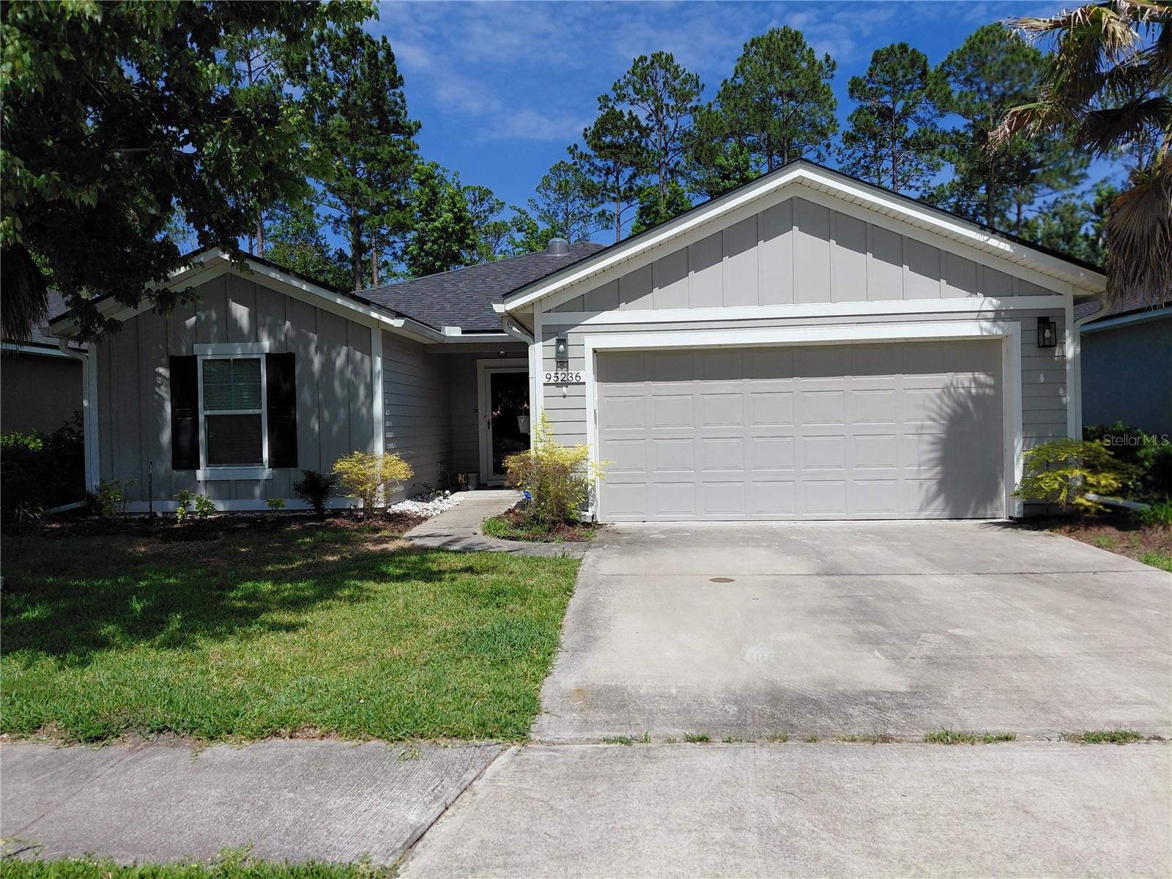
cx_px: 586
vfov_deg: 54.9
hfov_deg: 69.4
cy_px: 440
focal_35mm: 25
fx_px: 846
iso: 50
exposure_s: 1/4472
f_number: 1.8
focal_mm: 4.69
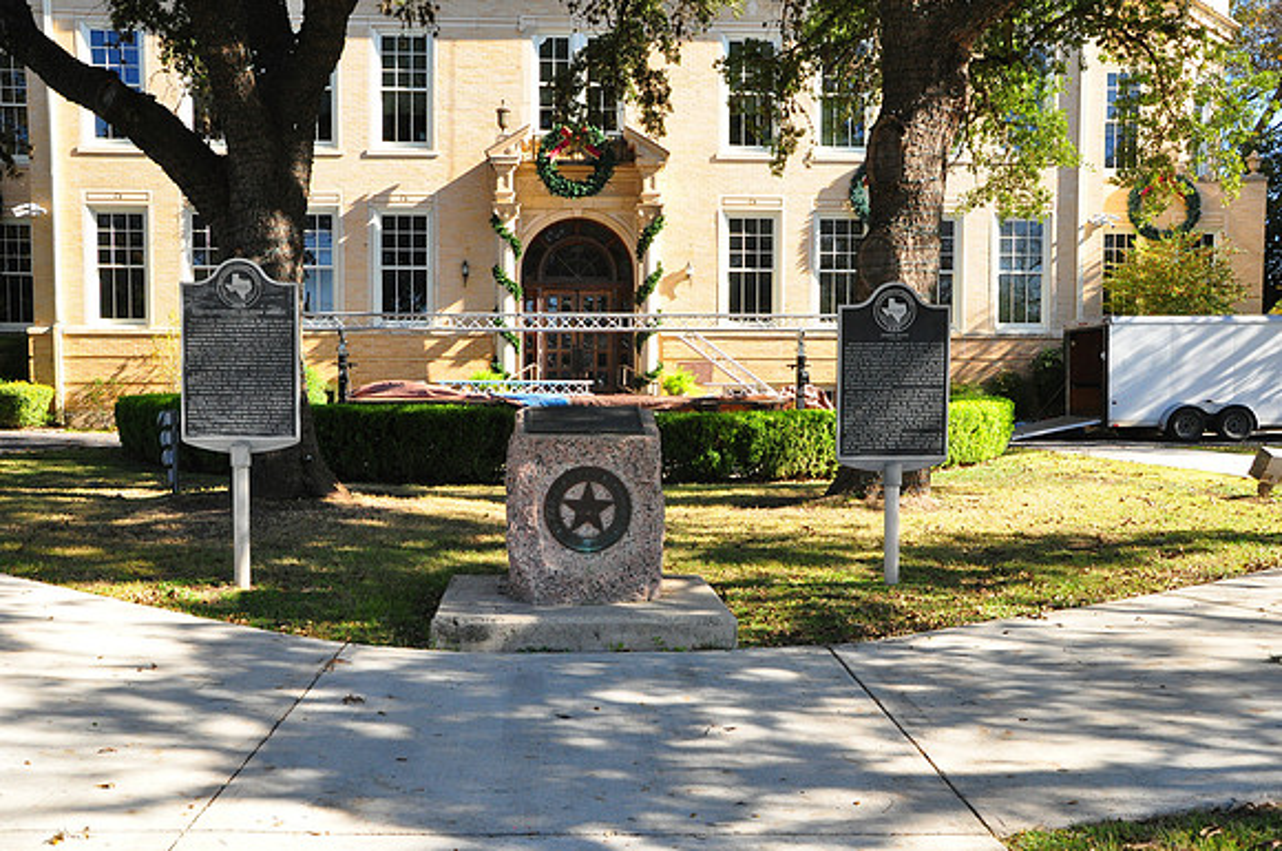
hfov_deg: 57.3
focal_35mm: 33
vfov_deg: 39.9
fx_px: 1174
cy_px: 426
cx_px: 641
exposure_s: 1/250
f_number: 8
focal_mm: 22
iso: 800
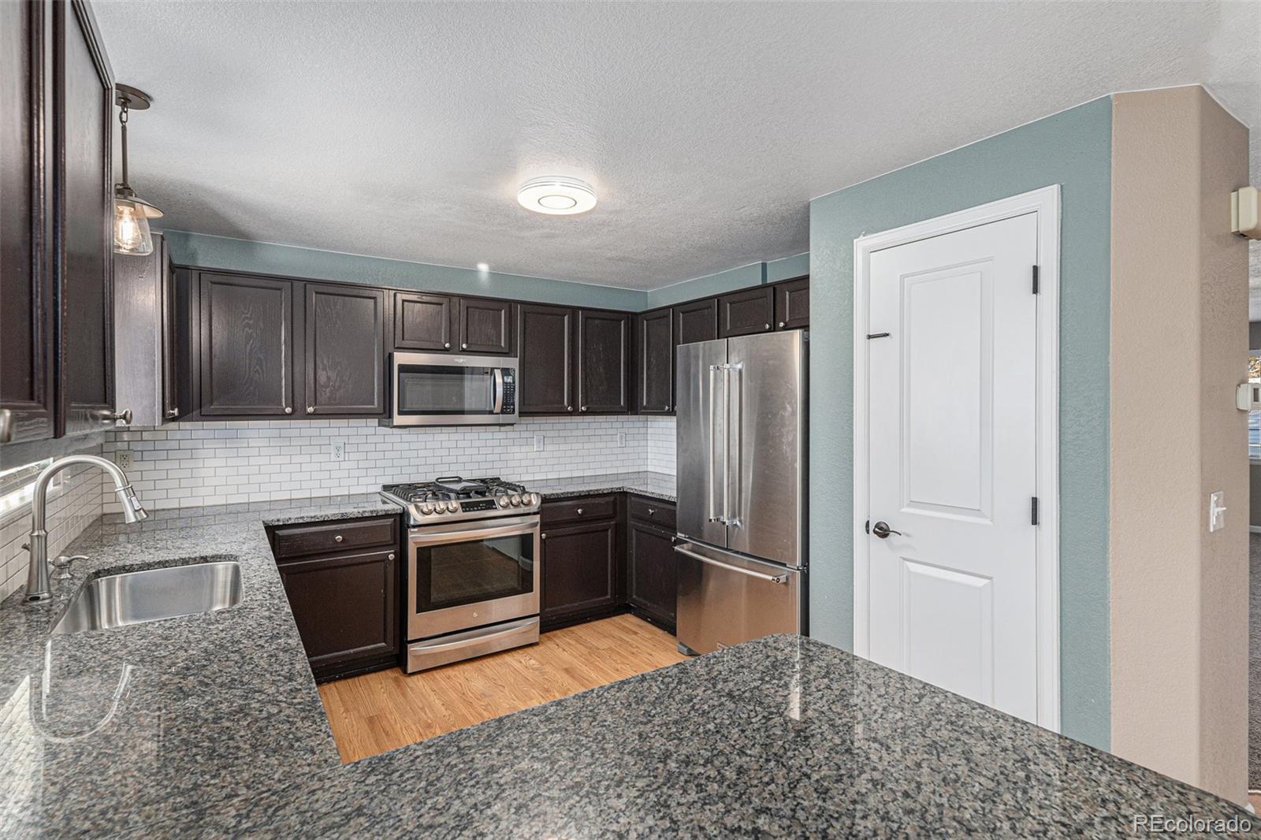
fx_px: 560
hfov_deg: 96.7
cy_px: 420
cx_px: 630
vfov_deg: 73.7
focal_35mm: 16
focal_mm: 16
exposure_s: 1/200
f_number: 8
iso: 500
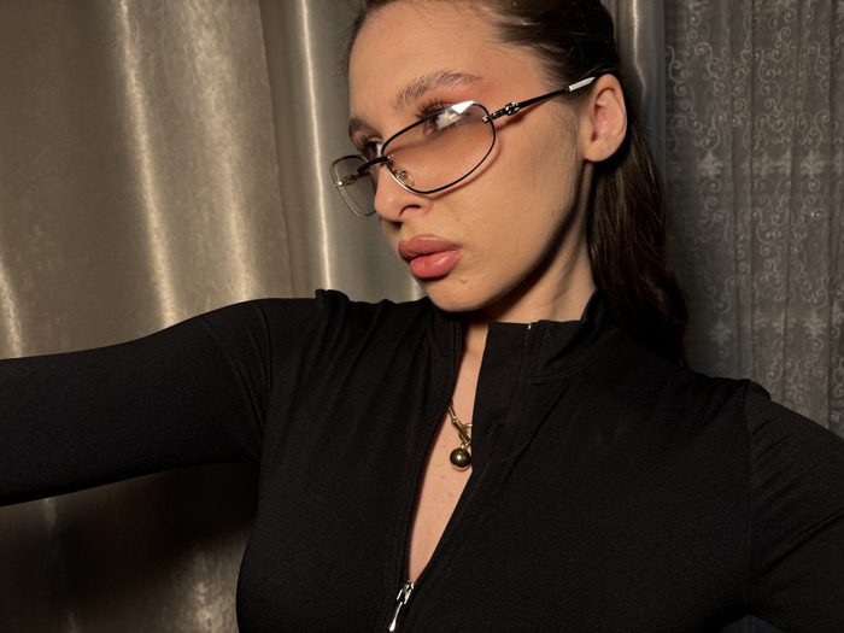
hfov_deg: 67.3
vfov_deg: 53.1
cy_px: 316
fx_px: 634
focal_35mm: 26
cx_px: 422
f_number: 1.6
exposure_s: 1/100
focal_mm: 5.96
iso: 100
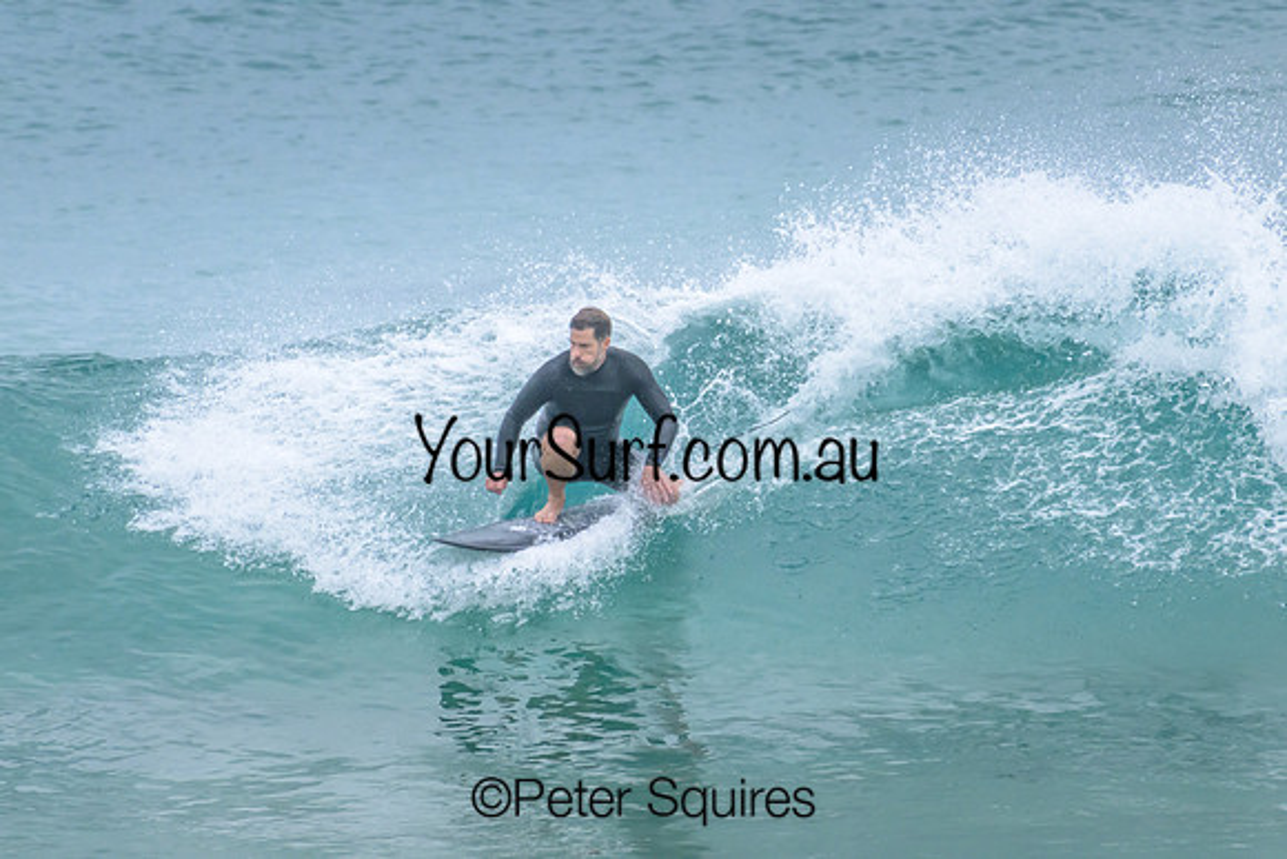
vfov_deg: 1.4
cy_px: 430
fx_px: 35757
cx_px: 644
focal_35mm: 1000
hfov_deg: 2.1
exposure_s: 1/2000
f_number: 11
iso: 3200
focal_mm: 1000
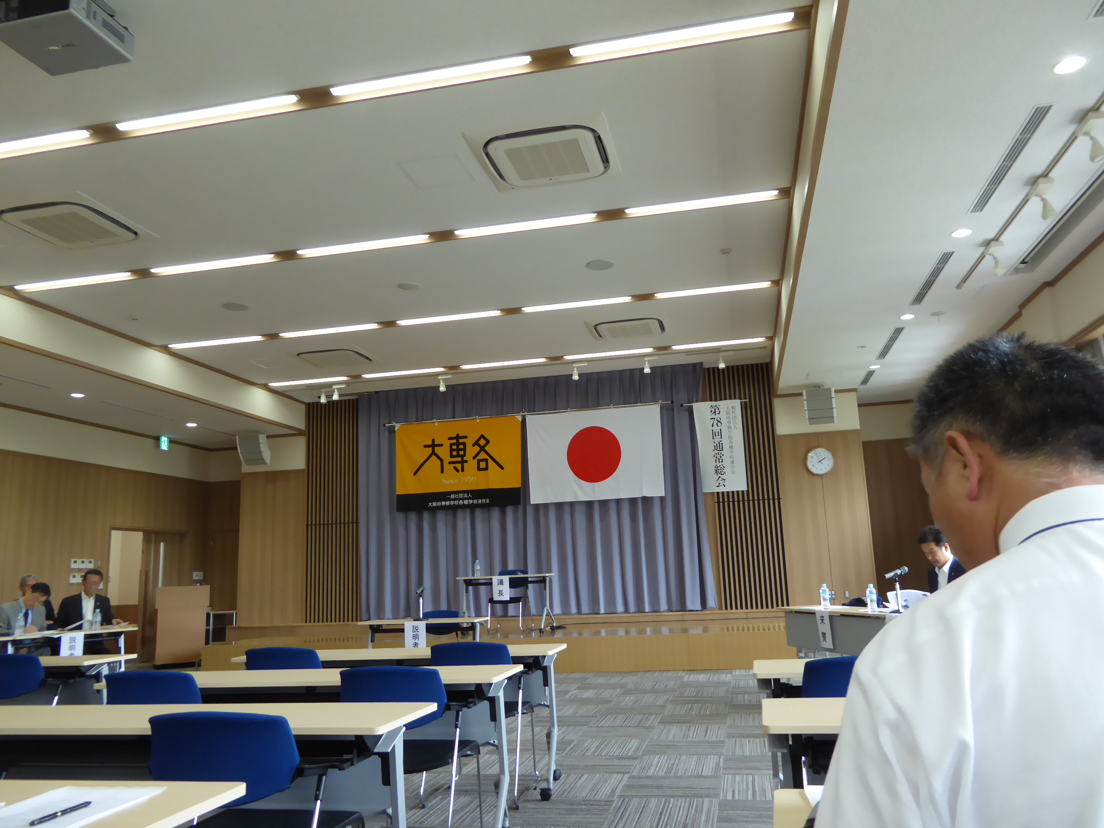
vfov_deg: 51.4
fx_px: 861
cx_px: 552
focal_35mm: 27
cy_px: 414
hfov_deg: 65.3
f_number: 3.4
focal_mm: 4.7
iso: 250
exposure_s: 1/60
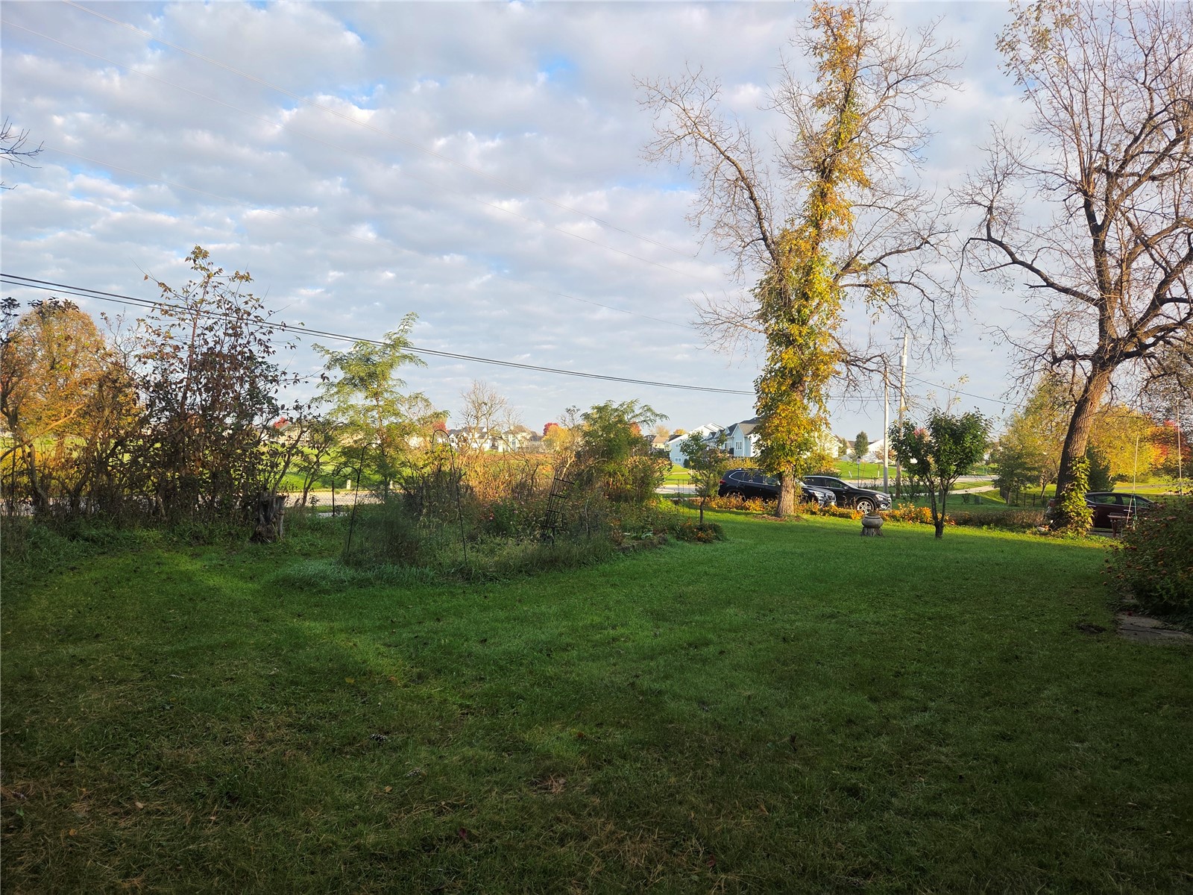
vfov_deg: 58.9
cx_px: 596
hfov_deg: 73.9
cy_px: 448
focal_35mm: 23
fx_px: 793
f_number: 1.8
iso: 80
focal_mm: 5.4
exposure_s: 1/1044
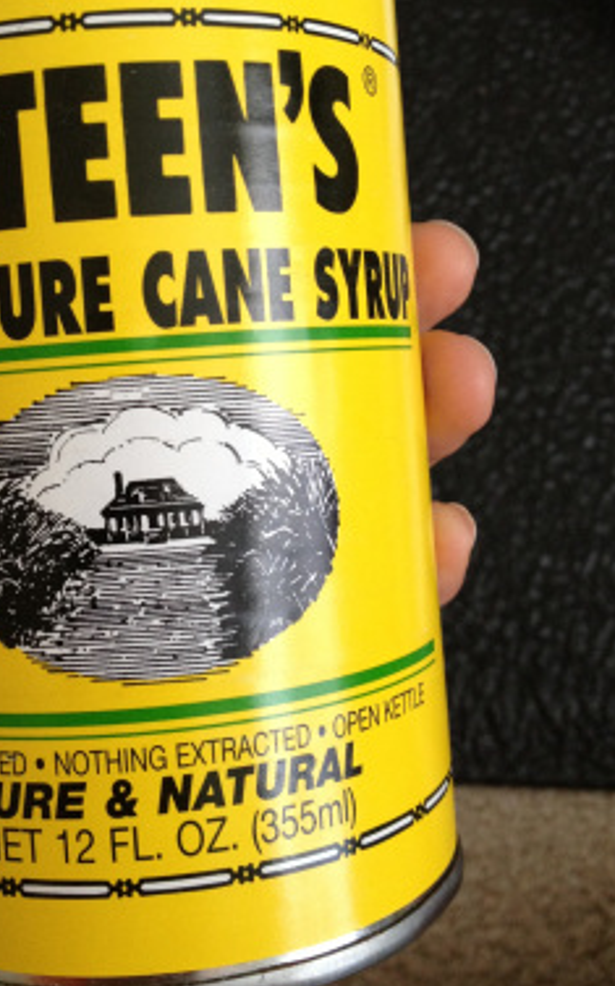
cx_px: 188
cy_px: 399
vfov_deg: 43.3
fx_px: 1236
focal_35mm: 46
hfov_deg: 27.7
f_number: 2.4
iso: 160
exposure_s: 1/20
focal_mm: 4.28
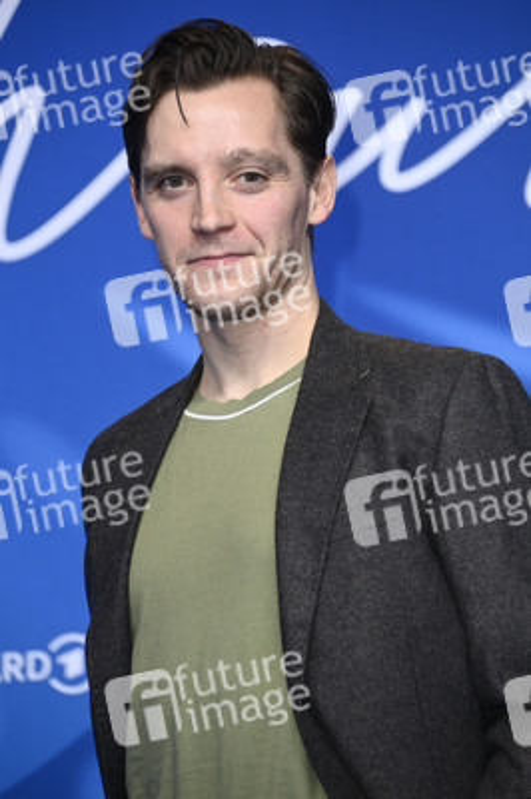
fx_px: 4211
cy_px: 400
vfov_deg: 10.8
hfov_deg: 7.2
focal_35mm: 190
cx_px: 266
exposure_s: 1/250
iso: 1250
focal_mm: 190
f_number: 5.6
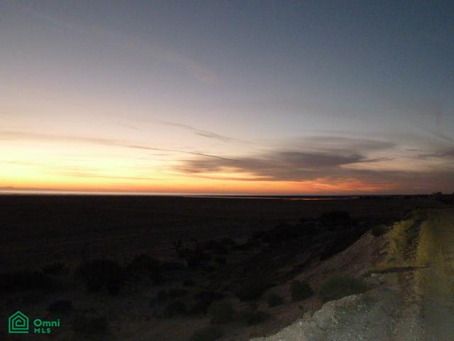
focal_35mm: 30
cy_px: 170
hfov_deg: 60.0
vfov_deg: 46.8
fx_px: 393
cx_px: 227
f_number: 3.4
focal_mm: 5
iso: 500
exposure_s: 1/30
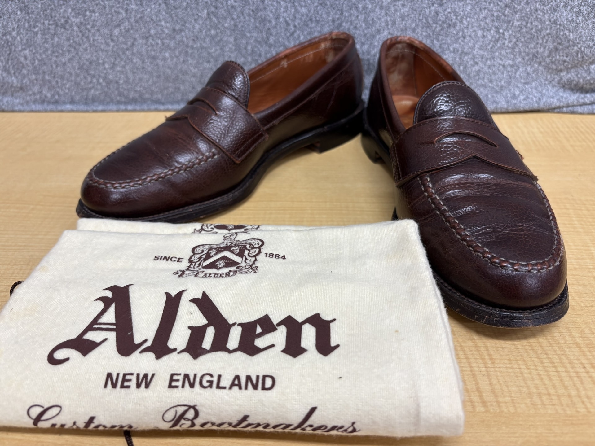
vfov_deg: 53.1
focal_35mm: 26
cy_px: 223
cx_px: 298
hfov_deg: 67.3
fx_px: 447
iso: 125
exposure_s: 1/122
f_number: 1.6
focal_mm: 5.96
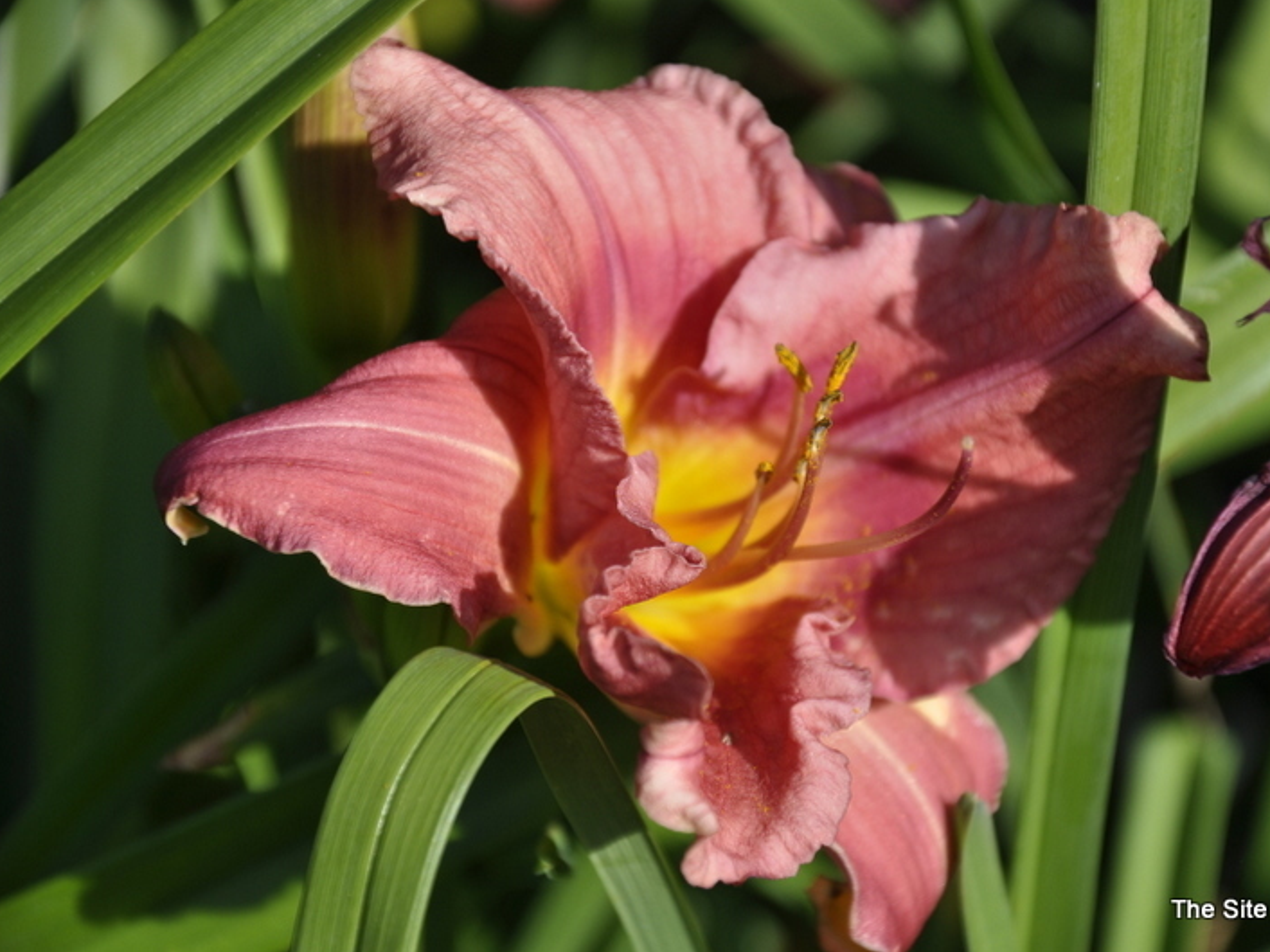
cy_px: 475
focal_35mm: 172
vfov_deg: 8.6
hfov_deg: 11.5
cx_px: 700
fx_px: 6292
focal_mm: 105
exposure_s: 1/640
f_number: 5.6
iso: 200
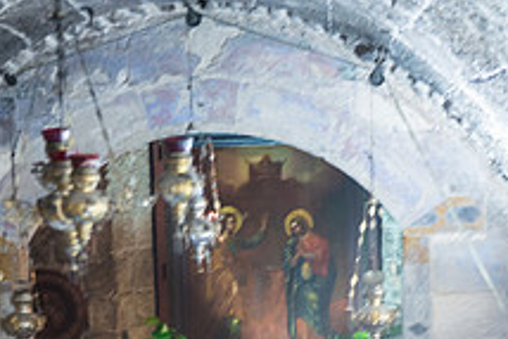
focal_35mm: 122
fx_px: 1723
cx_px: 178
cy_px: 476
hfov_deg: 16.7
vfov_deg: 10.9
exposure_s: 1/13
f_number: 2.8
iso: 1600
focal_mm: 58
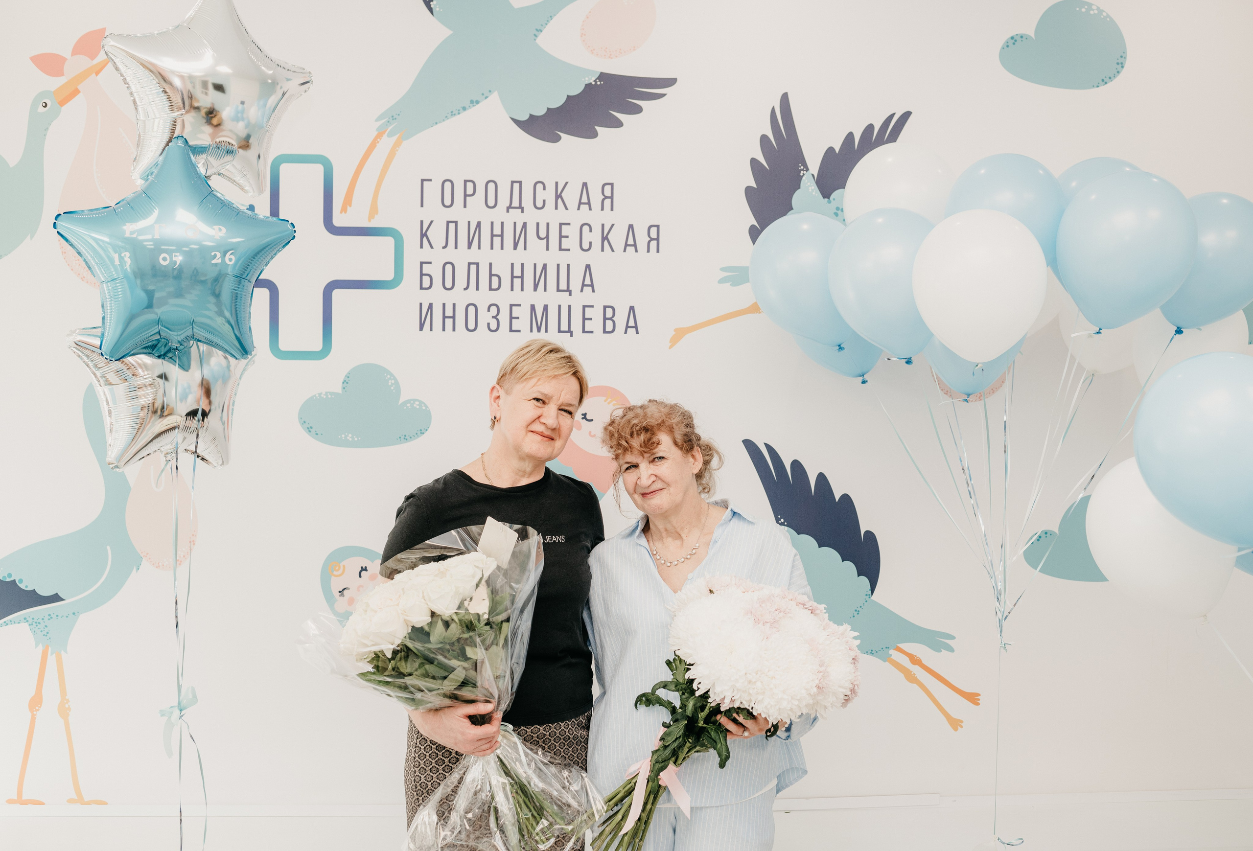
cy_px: 446
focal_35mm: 38
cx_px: 669
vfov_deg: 35.4
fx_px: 1333
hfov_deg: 50.3
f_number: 4
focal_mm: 35
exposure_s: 1/160
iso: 320
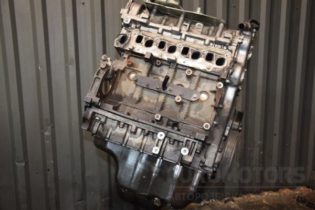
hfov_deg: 51.3
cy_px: 105
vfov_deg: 35.5
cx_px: 158
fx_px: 328
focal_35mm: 38
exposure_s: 1/60
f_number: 5
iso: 800
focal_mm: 25
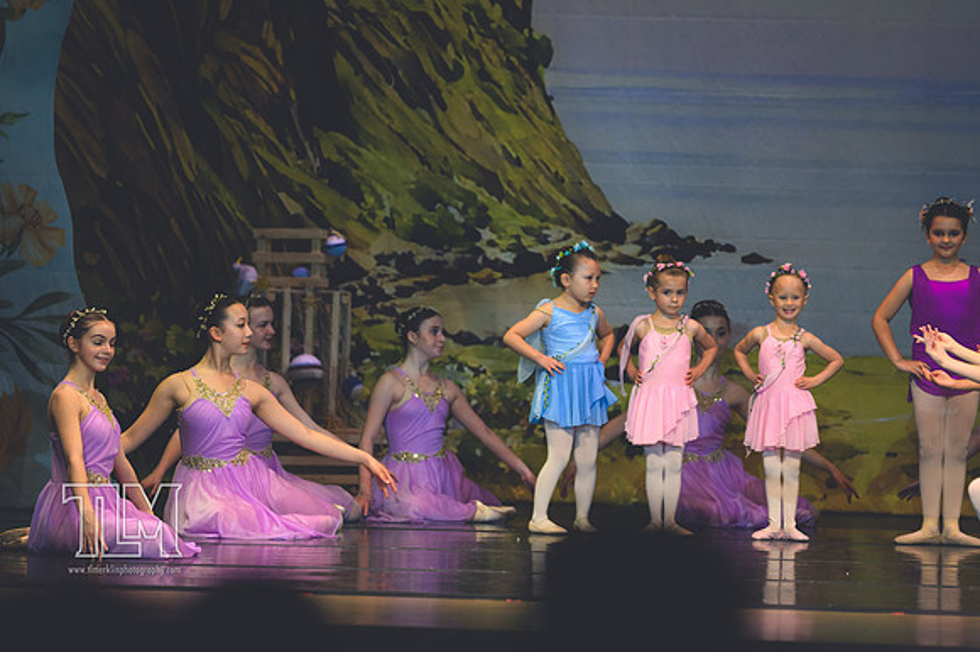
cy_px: 326
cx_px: 490
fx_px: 8162
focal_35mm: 300
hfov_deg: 6.9
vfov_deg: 4.6
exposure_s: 1/500
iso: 1100
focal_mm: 200
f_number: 2.8
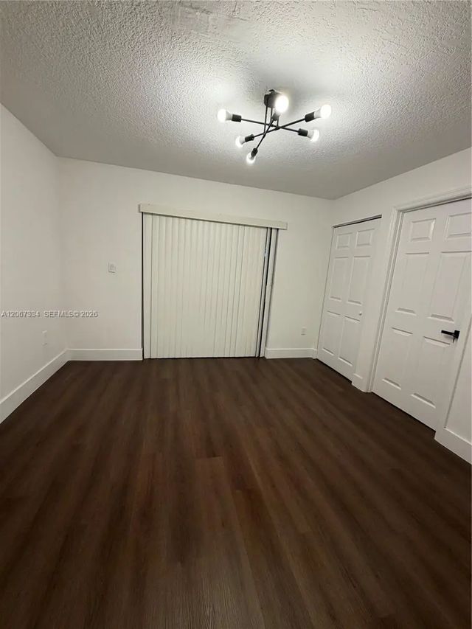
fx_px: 254
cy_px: 314
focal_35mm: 14
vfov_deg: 102.1
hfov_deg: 85.7
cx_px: 236
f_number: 2.2
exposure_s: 1/120
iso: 80
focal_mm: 2.22
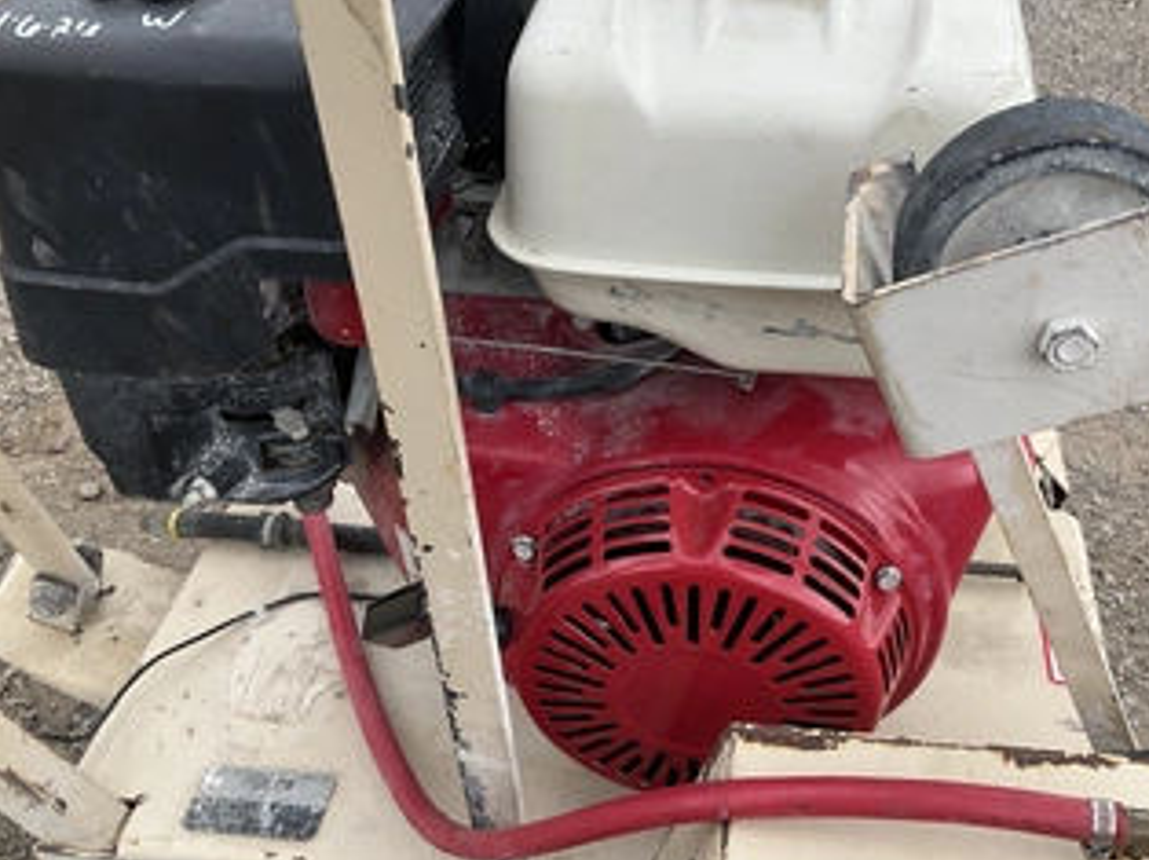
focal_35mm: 37
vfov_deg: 38.6
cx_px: 699
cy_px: 457
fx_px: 1227
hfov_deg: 49.8
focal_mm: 3
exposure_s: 1/781
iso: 25
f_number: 1.8
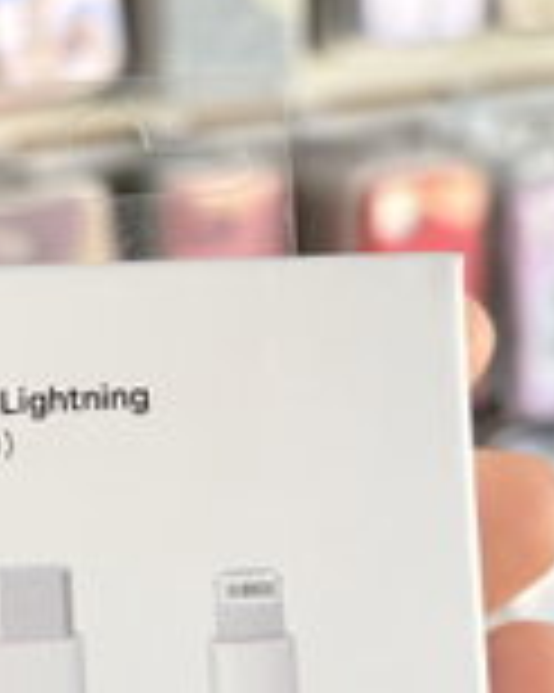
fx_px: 1805
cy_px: 457
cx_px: 104
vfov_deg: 21.7
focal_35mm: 88
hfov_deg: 17.3
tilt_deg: -15.5
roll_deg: +4.2
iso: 40
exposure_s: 1/184
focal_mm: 5.96
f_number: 1.6
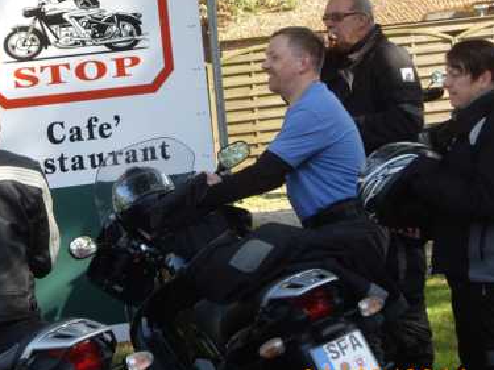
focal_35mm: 111
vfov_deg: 13.3
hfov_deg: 17.6
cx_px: 133
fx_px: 1584
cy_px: 132
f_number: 3.8
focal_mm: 13.7
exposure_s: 1/160
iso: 100
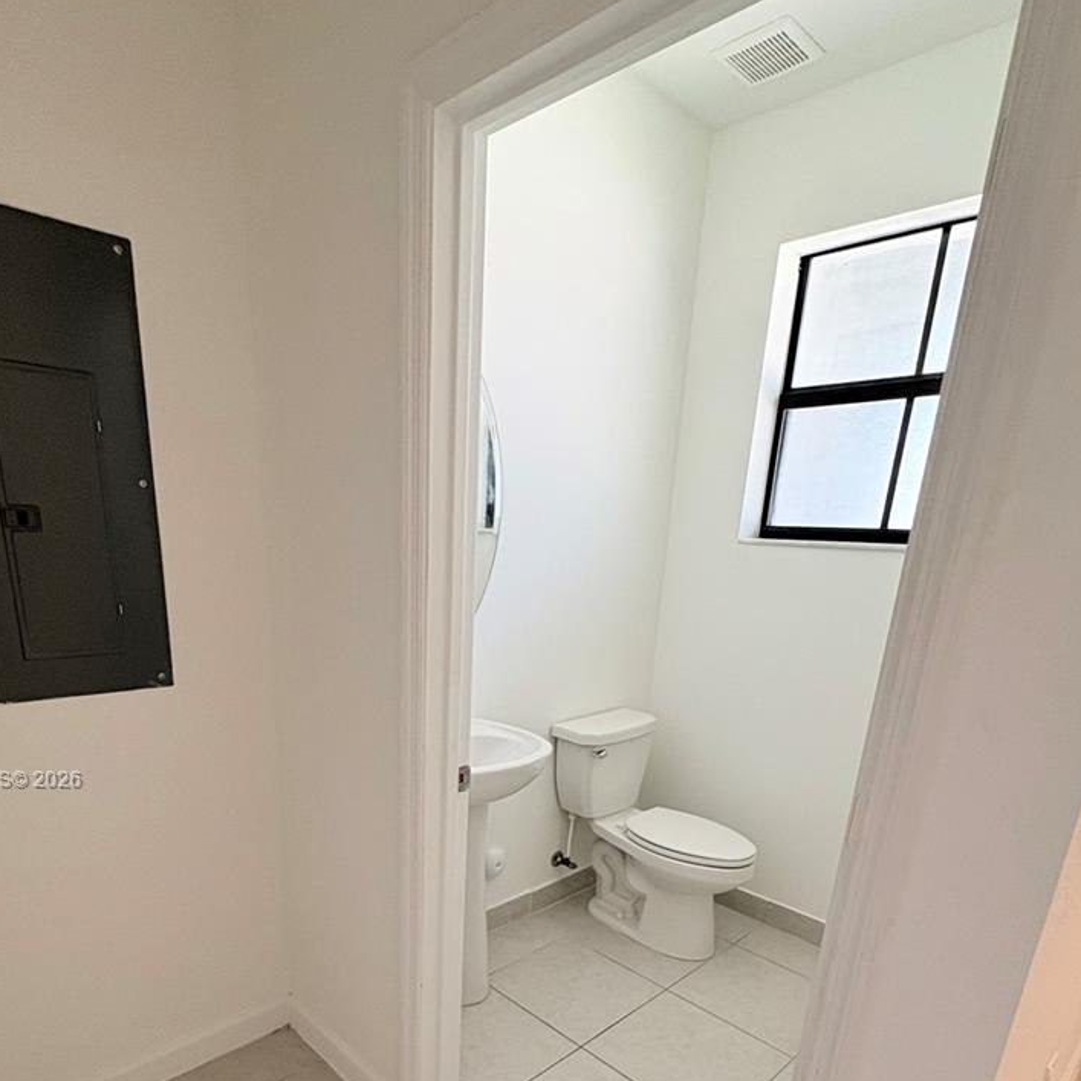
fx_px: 742
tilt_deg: -18.9
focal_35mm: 21
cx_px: 486
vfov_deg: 68.5
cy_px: 781
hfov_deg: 72.0
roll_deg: -1.8
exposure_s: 1/120
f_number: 2.2
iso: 200
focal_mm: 2.22
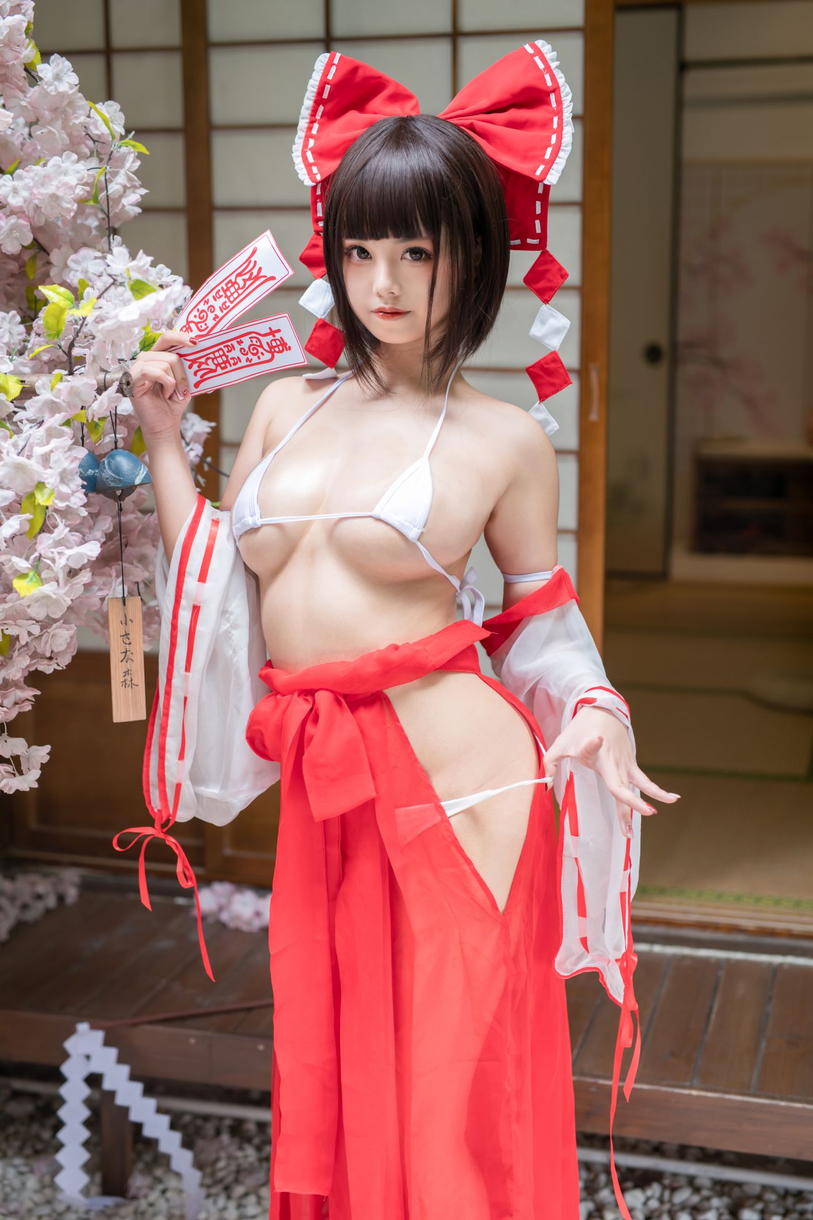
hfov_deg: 27.0
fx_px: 1694
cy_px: 610
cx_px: 406
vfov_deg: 39.6
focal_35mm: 50
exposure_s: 1/125
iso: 100
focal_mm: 50
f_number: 2.2
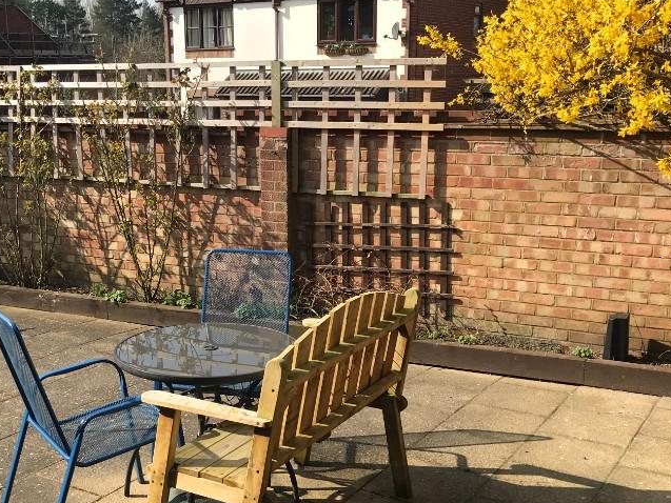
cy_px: 309
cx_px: 272
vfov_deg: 32.1
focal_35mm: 45
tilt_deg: -15.1
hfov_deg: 41.9
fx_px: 872
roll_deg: +1.2
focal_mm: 3.99
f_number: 1.8
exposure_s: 1/1473
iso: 20
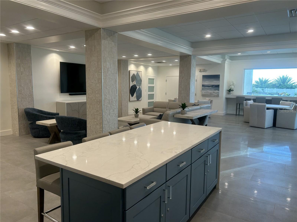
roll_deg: -0.5
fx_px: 223
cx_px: 148
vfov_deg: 53.1
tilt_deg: -6.5
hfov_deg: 67.3
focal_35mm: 26
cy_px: 111
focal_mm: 5.7
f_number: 1.5
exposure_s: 1/120
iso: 50
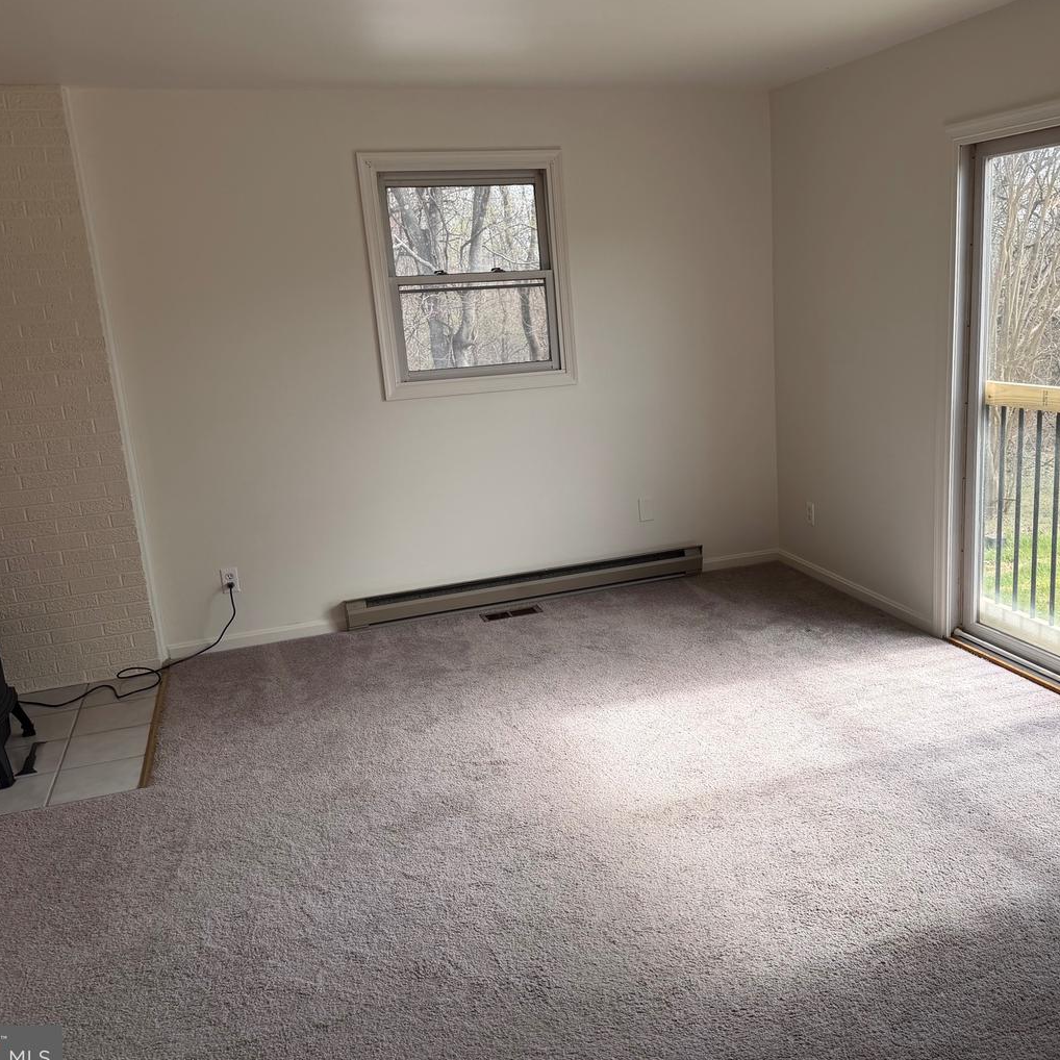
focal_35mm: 30
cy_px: 523
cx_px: 629
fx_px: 1039
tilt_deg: -13.2
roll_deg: +3.7
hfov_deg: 53.7
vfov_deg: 54.0
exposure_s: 1/532
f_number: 1.78
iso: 80
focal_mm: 6.76
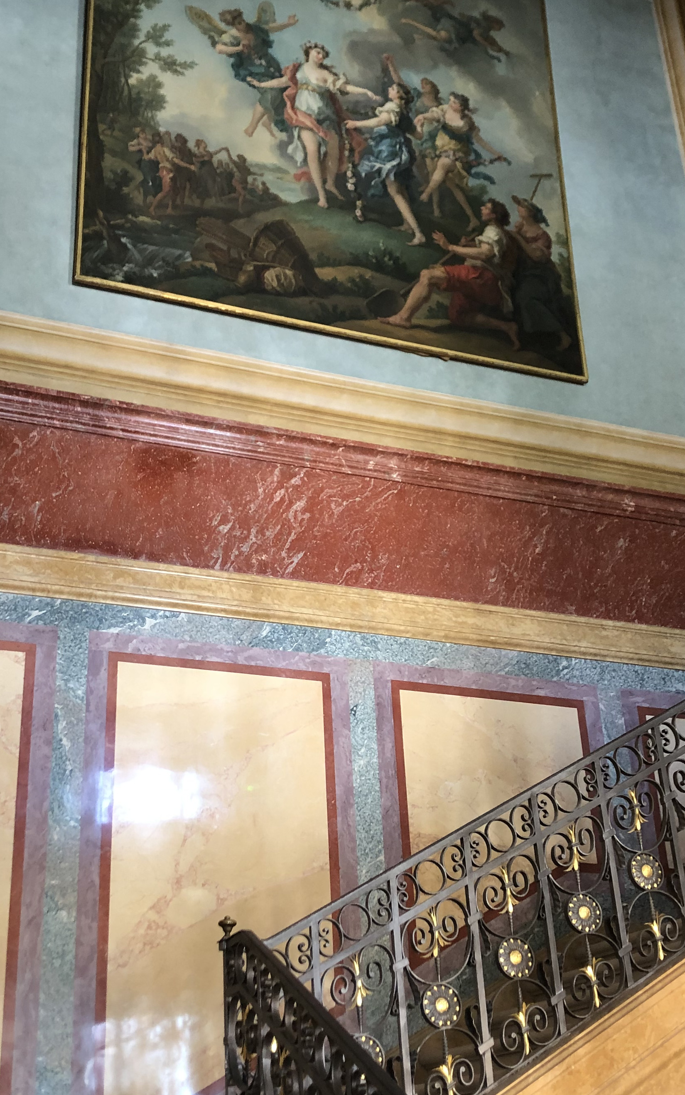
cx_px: 316
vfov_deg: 44.4
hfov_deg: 28.6
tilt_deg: +25.3
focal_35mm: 45
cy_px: 565
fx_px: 1344
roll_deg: +2.4
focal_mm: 4
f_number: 1.8
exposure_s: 1/17
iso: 50
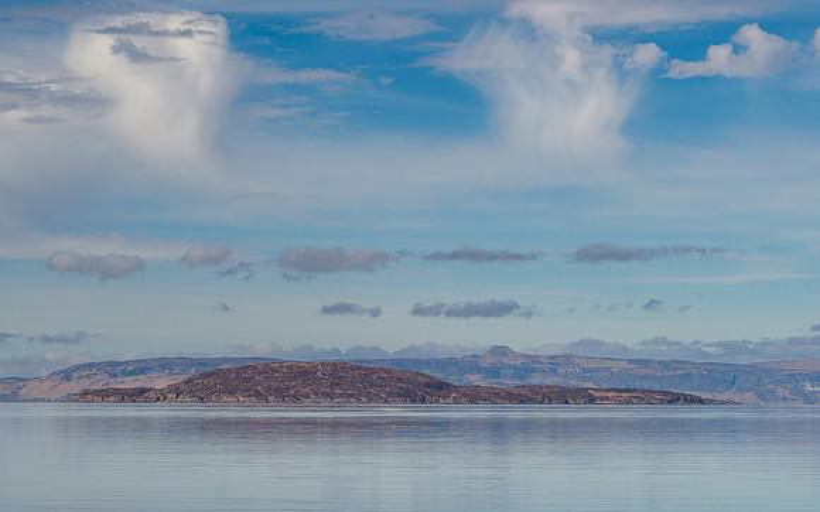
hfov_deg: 17.6
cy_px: 307
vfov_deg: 11.0
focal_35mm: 119
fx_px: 2652
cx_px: 410
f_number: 5.6
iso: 200
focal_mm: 56
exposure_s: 1/640
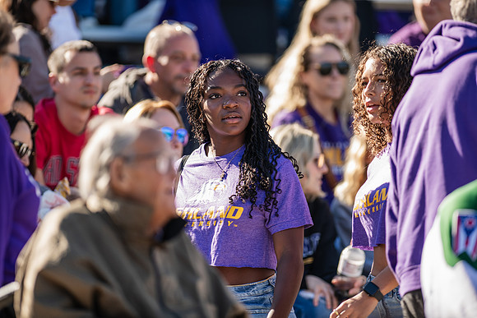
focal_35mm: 300
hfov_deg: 6.9
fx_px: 3976
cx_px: 238
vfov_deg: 4.6
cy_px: 159
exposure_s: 1/500
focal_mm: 300
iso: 125
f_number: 3.2
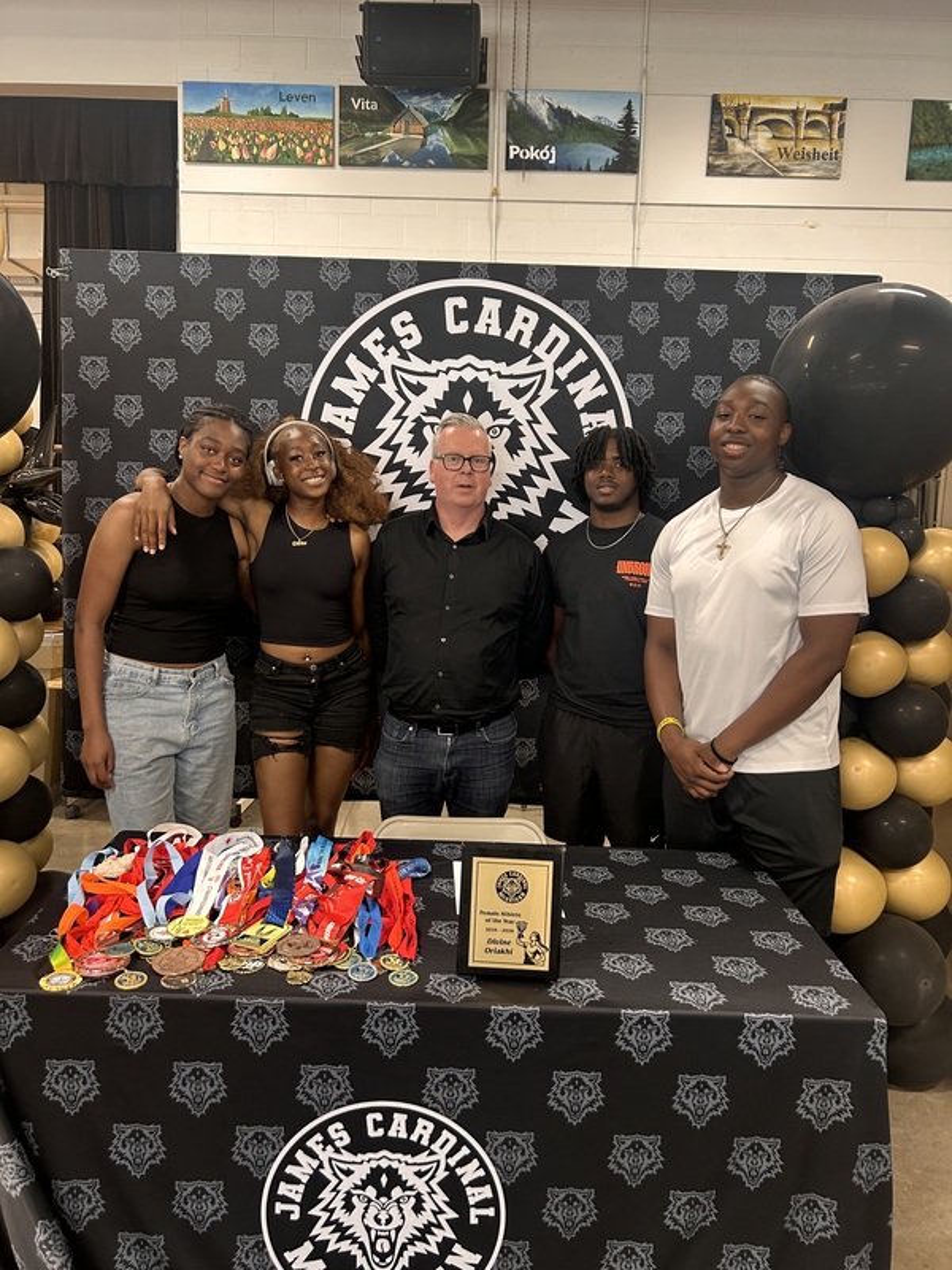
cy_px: 635
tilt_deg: -6.4
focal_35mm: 26
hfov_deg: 53.1
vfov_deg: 67.3
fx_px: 953
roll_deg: -0.6
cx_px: 476
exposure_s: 1/60
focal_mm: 5.7
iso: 200
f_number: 1.5
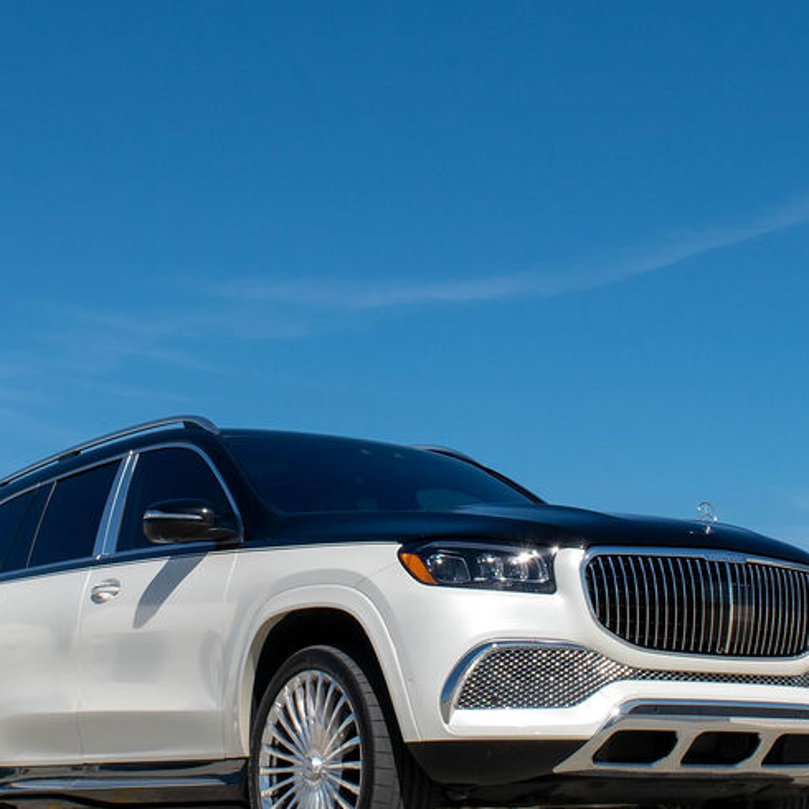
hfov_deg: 21.7
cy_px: 327
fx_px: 2115
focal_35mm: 80
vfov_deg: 21.6
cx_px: 419
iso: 220
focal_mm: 20
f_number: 11
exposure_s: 1/500
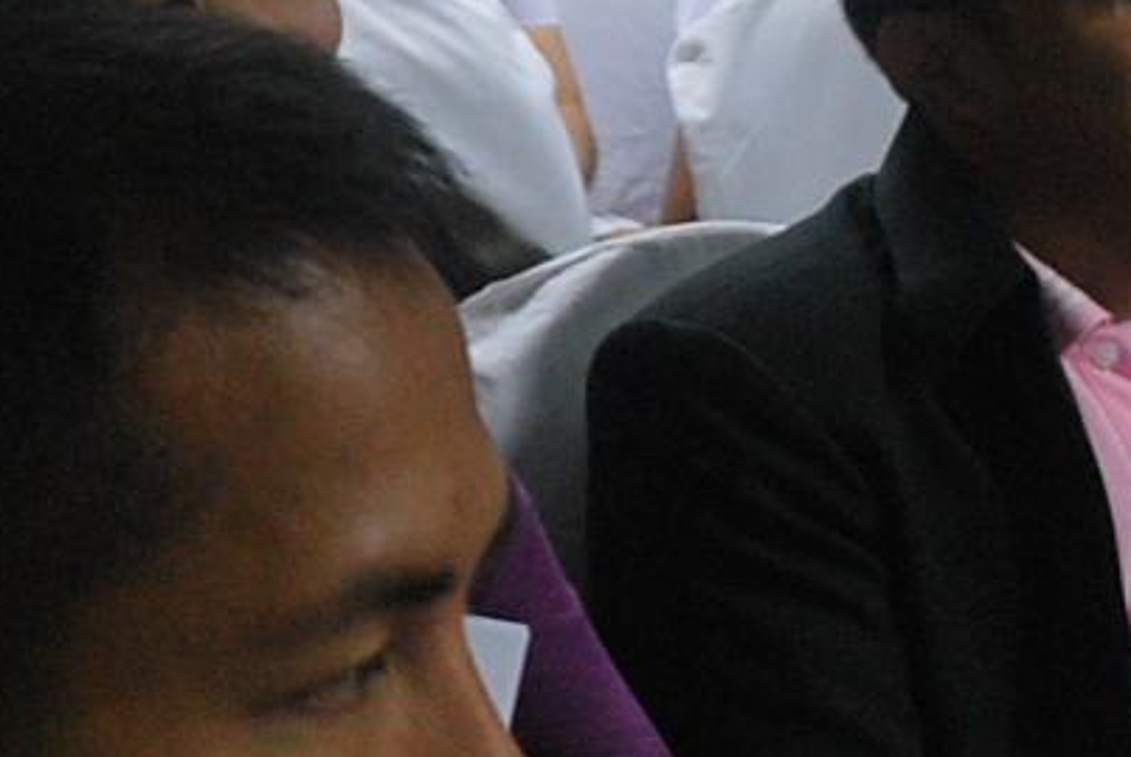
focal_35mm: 130
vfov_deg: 10.4
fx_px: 4089
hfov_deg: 15.5
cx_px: 48
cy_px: -186
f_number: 4.5
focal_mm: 18
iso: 400
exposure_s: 1/20
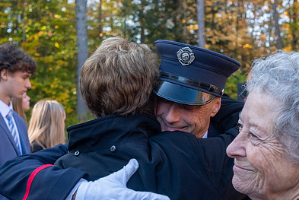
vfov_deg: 22.5
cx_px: 165
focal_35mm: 60
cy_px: 147
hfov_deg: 33.3
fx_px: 499
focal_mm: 23
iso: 800
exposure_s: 1/640
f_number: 4
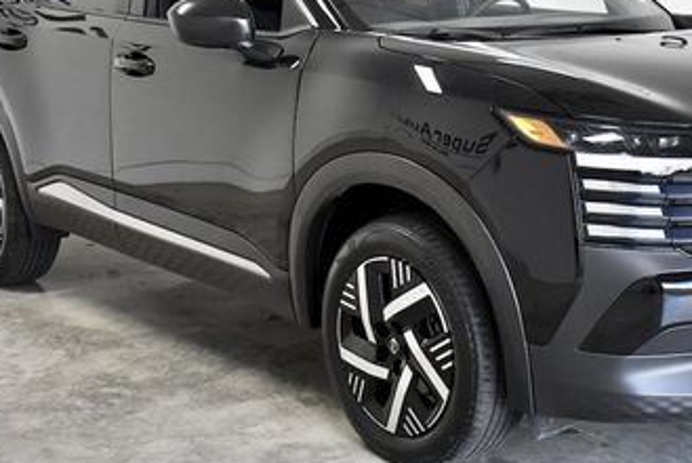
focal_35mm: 70
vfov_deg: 19.4
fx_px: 1347
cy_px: 150
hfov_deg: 28.6
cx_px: 473
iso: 2500
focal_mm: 24
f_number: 3.8
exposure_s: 1/800
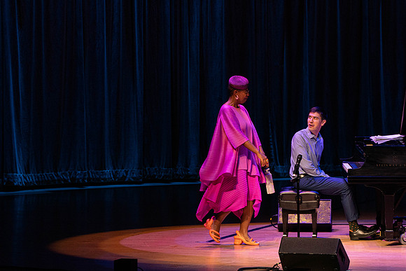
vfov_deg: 5.0
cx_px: 203
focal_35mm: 276
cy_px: 136
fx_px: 3113
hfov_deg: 7.5
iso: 4000
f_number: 7.1
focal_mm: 276
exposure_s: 1/320
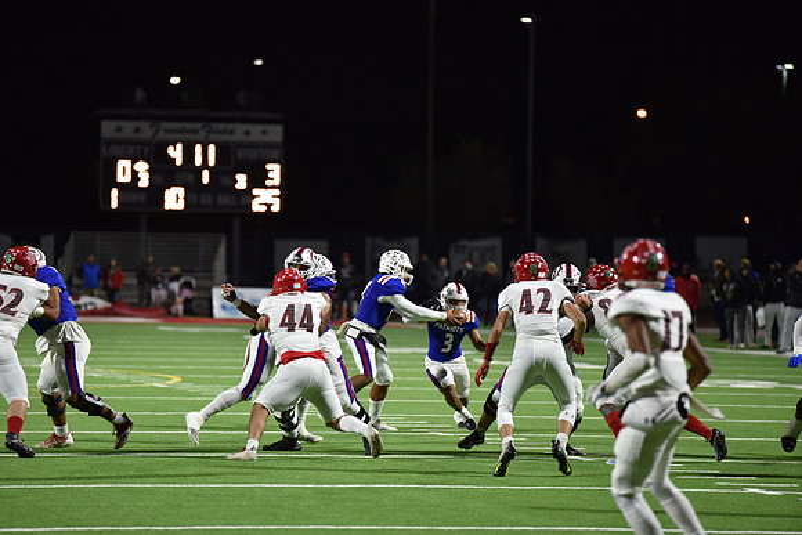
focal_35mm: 200
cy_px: 268
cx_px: 401
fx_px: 4456
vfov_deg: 6.9
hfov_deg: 10.3
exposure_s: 1/500
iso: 2800
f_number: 2.8
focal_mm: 200
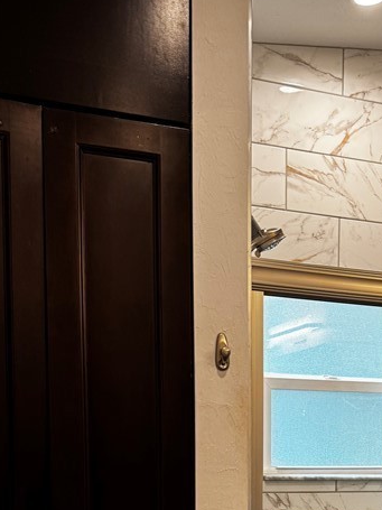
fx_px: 795
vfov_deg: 32.4
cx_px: 343
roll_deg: -1.0
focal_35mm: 54
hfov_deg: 26.2
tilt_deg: -3.1
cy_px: 523
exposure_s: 1/60
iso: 125
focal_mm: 6.76
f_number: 1.78
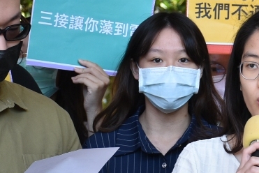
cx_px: 327
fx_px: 1656
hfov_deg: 8.8
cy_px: 75
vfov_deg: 6.0
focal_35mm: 230
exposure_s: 1/160
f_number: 6.3
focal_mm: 50
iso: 400
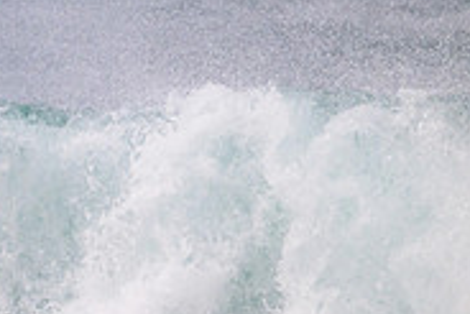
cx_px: -258
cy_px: 303
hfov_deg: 0.8
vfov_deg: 0.5
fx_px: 32899
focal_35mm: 2518
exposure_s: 1/2000
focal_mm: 800
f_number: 11
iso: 1100
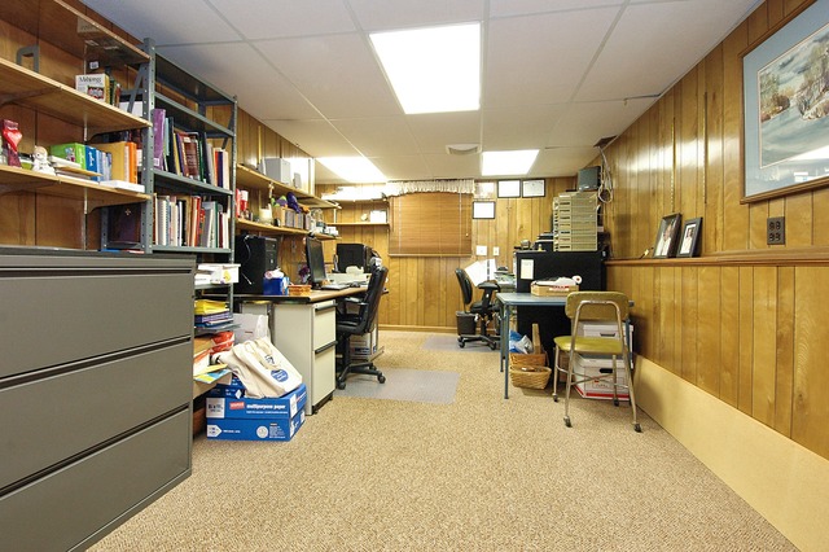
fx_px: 414
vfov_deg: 67.3
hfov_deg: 90.0
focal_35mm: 18
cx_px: 414
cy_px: 276
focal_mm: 12
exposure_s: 1/10
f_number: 8
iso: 800
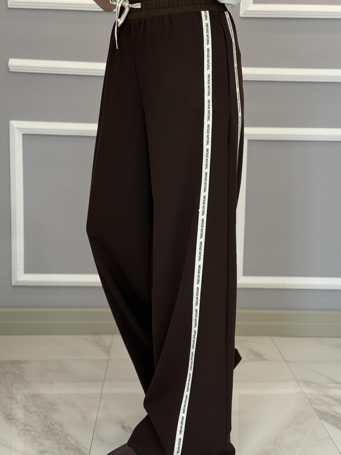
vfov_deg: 35.5
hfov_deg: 27.0
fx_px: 709
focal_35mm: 54
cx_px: 184
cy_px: 234
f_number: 1.78
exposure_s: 1/100
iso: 64
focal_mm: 6.76
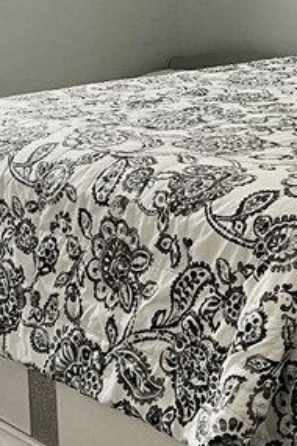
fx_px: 1200
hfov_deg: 14.1
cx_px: 111
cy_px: 128
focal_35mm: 97
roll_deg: +2.3
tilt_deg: -9.2
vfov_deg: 20.9
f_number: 1.5
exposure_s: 1/60
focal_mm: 5.7
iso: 125
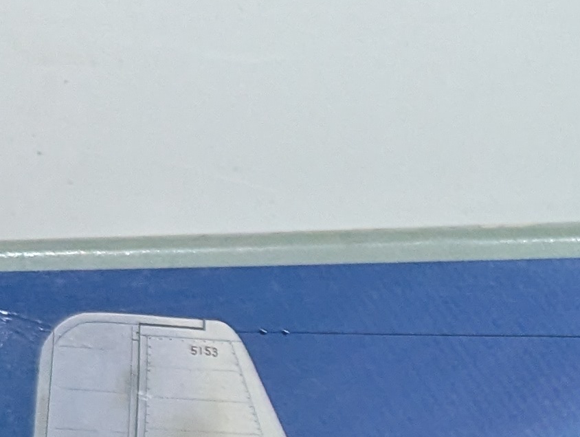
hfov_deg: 15.2
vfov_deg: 12.1
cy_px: 695
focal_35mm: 116
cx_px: 962
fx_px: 1947
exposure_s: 1/171
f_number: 1.85
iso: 1459
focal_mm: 6.81
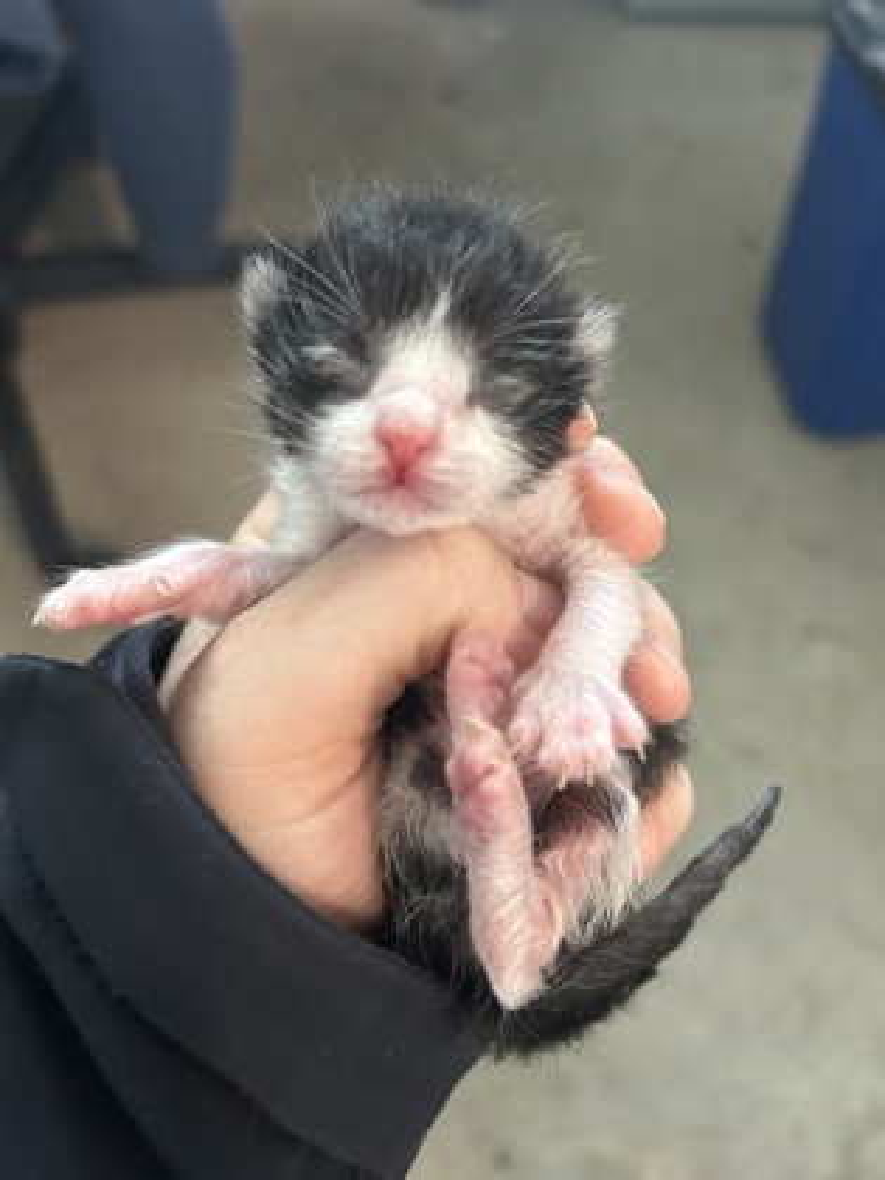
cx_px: 442
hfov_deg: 53.1
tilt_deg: -64.0
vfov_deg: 67.3
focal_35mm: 26
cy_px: 590
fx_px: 886
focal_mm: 5.7
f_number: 1.5
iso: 400
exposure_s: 1/60
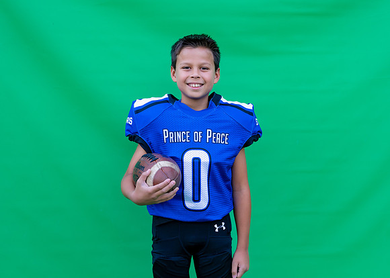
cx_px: 205
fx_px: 586
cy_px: 139
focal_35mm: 53
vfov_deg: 26.7
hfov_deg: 36.8
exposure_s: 1/320
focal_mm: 50
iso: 200
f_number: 2.8
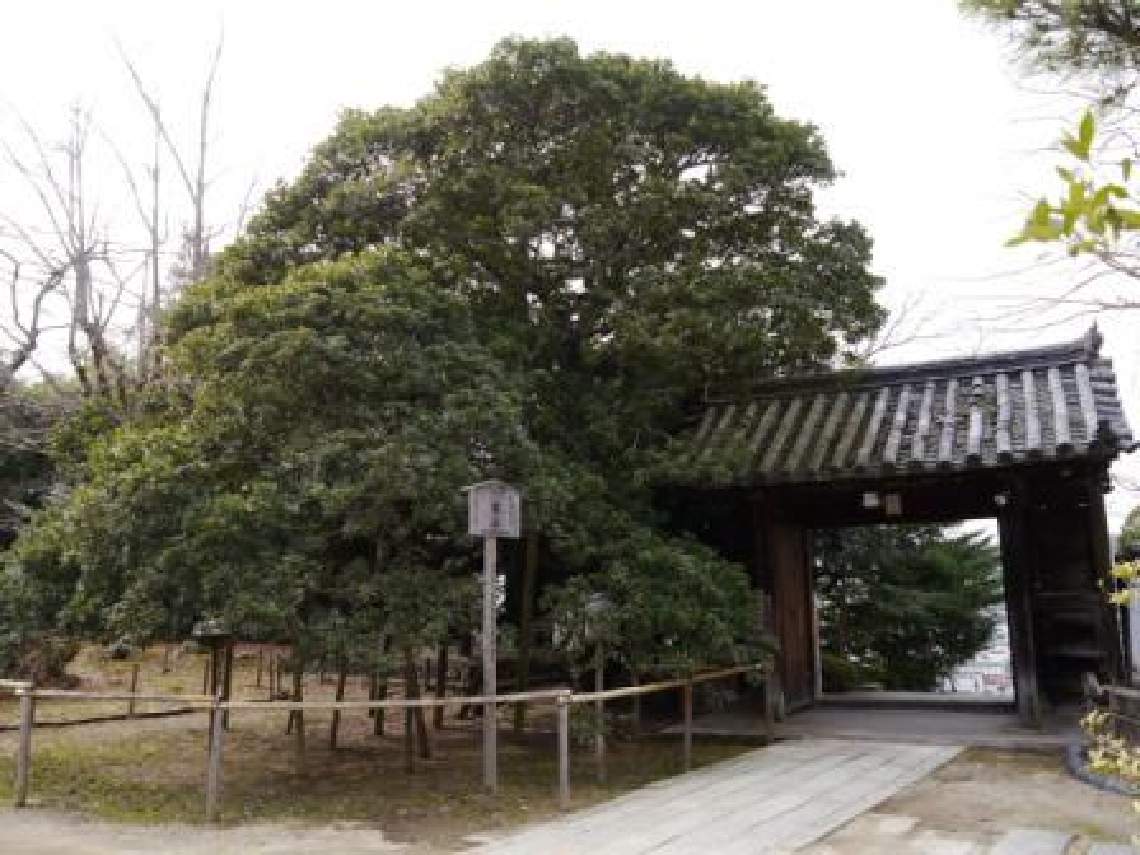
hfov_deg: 60.0
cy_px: 428
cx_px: 570
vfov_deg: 46.8
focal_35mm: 30
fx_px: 988
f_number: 5
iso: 160
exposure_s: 1/160
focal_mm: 15
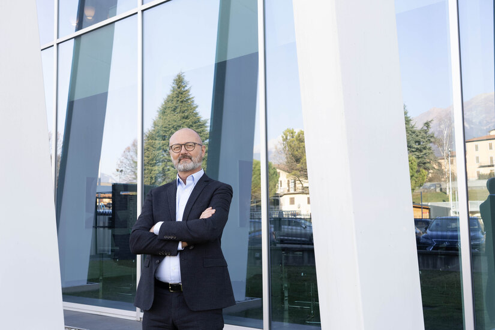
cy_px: 165
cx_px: 248
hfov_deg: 49.5
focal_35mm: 39
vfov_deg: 34.2
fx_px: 537
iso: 320
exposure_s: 1/100
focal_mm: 39
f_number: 7.1
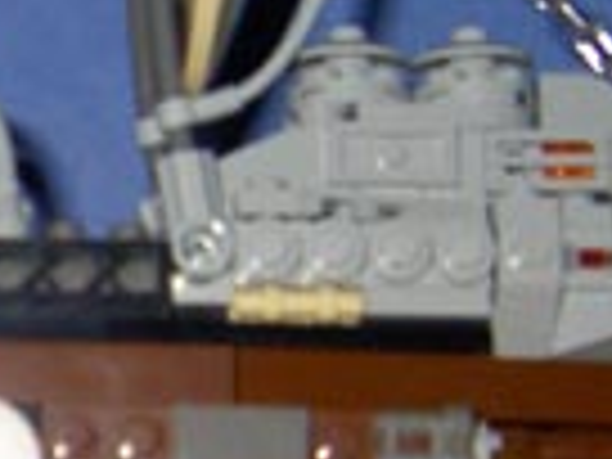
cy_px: 405
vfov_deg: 9.1
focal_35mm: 162
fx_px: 2864
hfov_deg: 12.0
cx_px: -108
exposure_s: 1/60
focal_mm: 5.6
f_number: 2.8
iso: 100
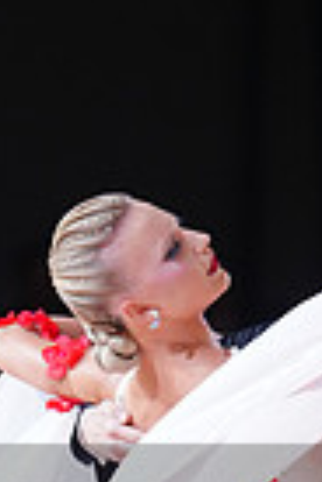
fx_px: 11283
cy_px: 562
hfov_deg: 1.6
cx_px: 348
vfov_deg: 2.5
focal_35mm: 841
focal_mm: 200
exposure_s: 1/500
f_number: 2.8
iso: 1000
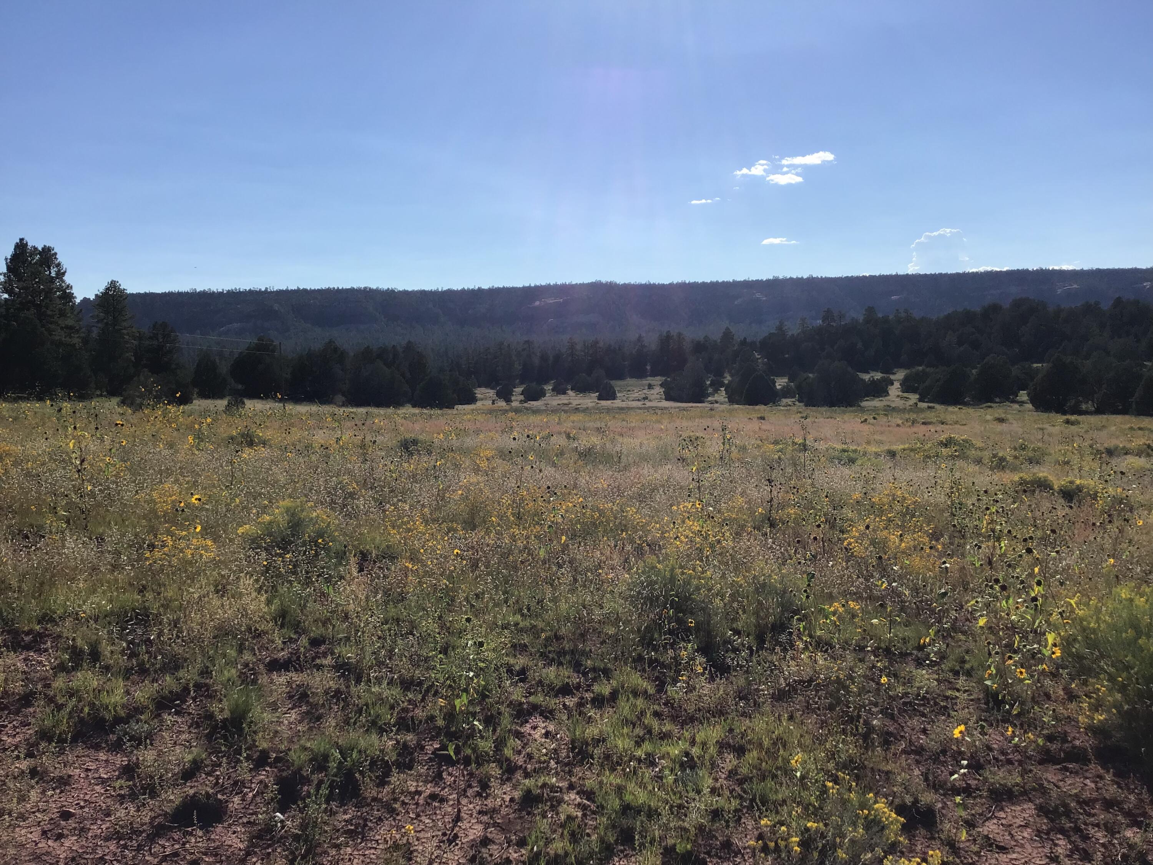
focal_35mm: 31
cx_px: 576
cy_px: 432
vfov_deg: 45.4
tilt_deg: -5.5
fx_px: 1033
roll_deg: +1.1
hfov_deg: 58.4
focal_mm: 3.3
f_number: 2.4
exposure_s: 1/2469
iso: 25
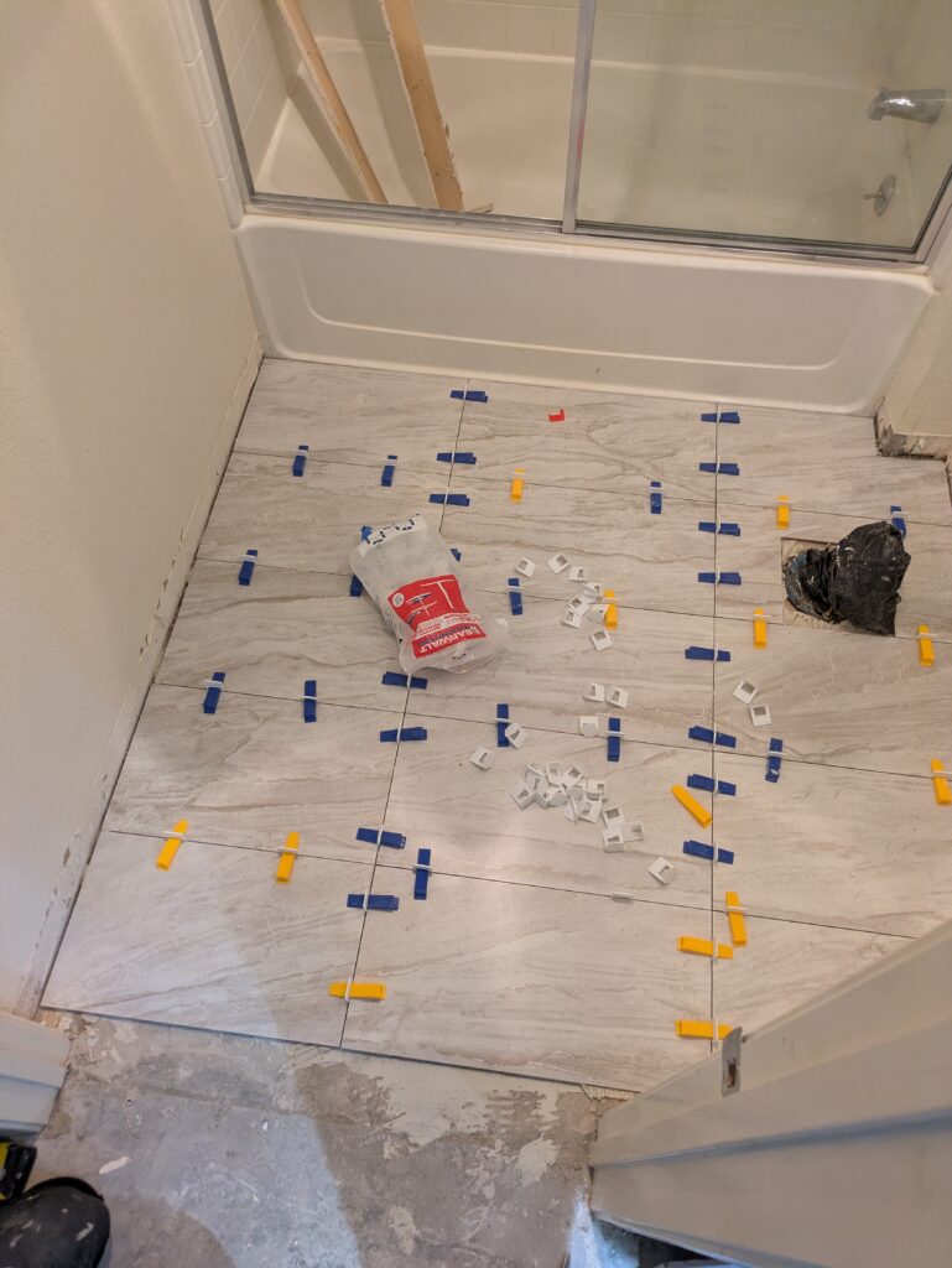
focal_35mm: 25
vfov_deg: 69.4
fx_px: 916
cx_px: 476
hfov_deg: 54.9
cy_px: 634
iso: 383
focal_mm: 5.43
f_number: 1.89
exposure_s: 1/120
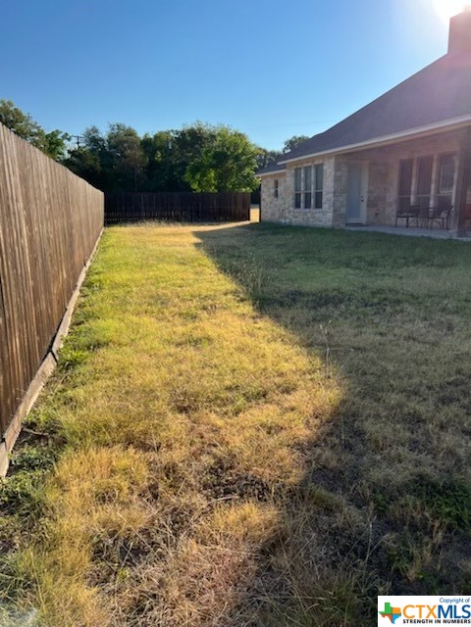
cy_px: 314
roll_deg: +3.3
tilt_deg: -10.7
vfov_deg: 67.3
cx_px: 236
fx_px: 472
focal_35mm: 26
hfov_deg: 53.1
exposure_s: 1/2915
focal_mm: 5.7
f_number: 1.5
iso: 50
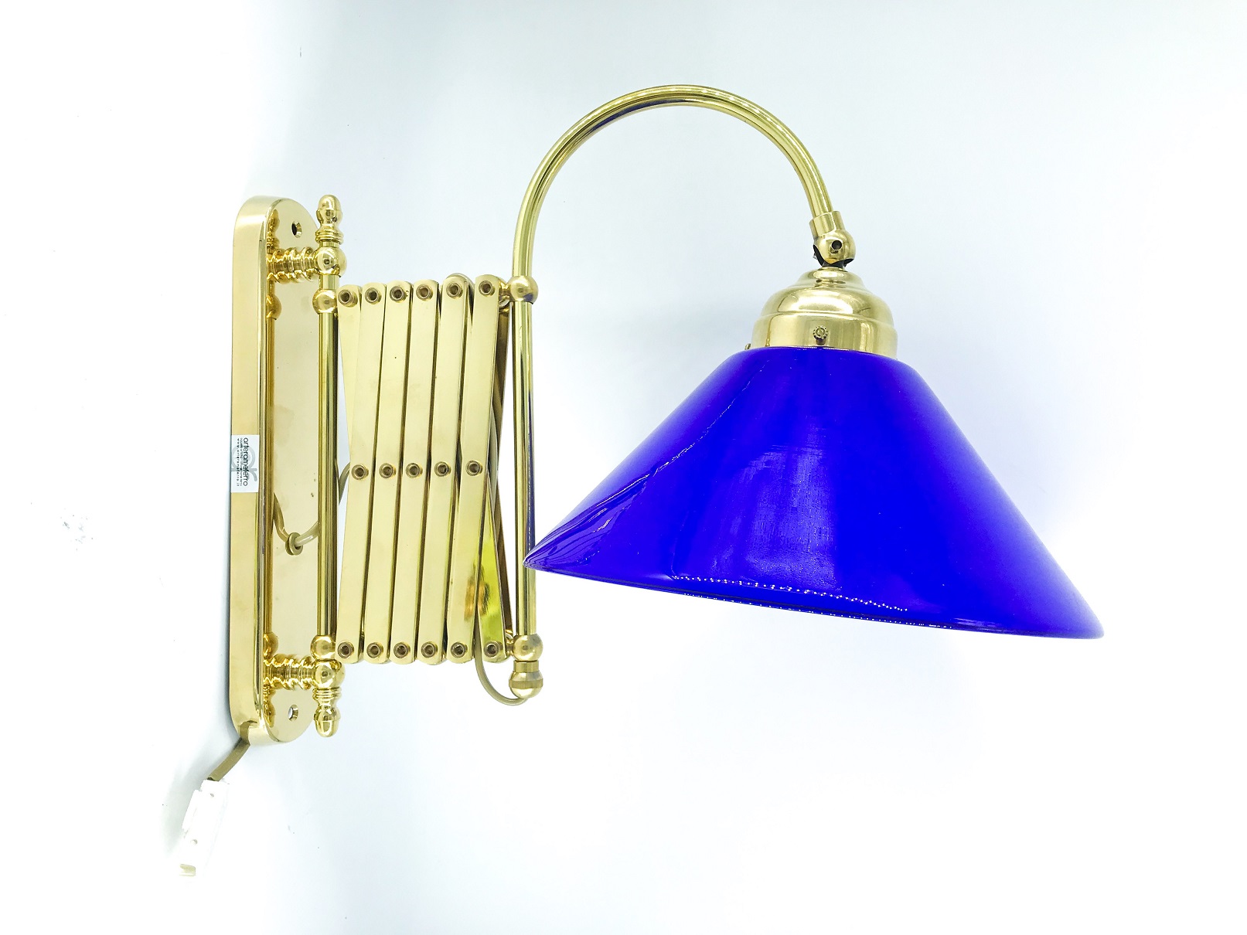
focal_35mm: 28
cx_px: 624
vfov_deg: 49.8
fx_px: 1009
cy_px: 468
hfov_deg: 63.4
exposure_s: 1/544
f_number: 1.8
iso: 20
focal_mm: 3.99
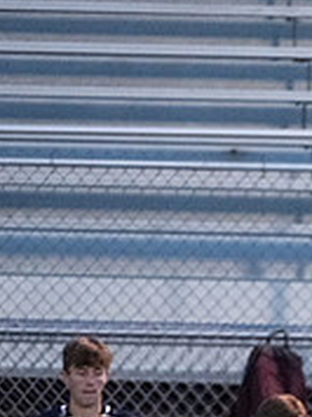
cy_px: 437
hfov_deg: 1.2
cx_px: 657
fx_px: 15106
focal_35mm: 1254
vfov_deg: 1.6
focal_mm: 400
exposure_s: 1/640
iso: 8000
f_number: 4
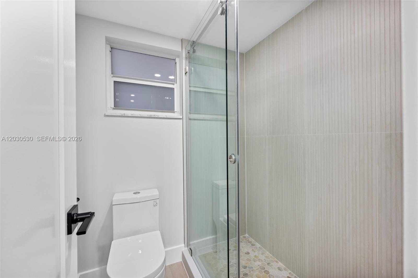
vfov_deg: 81.2
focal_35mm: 14
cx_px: 209
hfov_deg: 104.3
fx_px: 163
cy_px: 139
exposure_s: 1/5
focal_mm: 14
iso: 500
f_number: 8
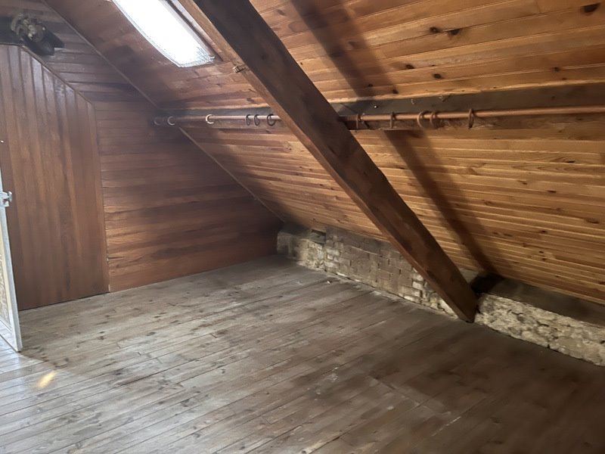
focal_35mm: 26
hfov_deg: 67.3
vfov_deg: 53.1
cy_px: 227
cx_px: 302
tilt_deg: -12.1
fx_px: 454
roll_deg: +0.7
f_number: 1.6
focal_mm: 5.1
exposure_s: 1/13
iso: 800
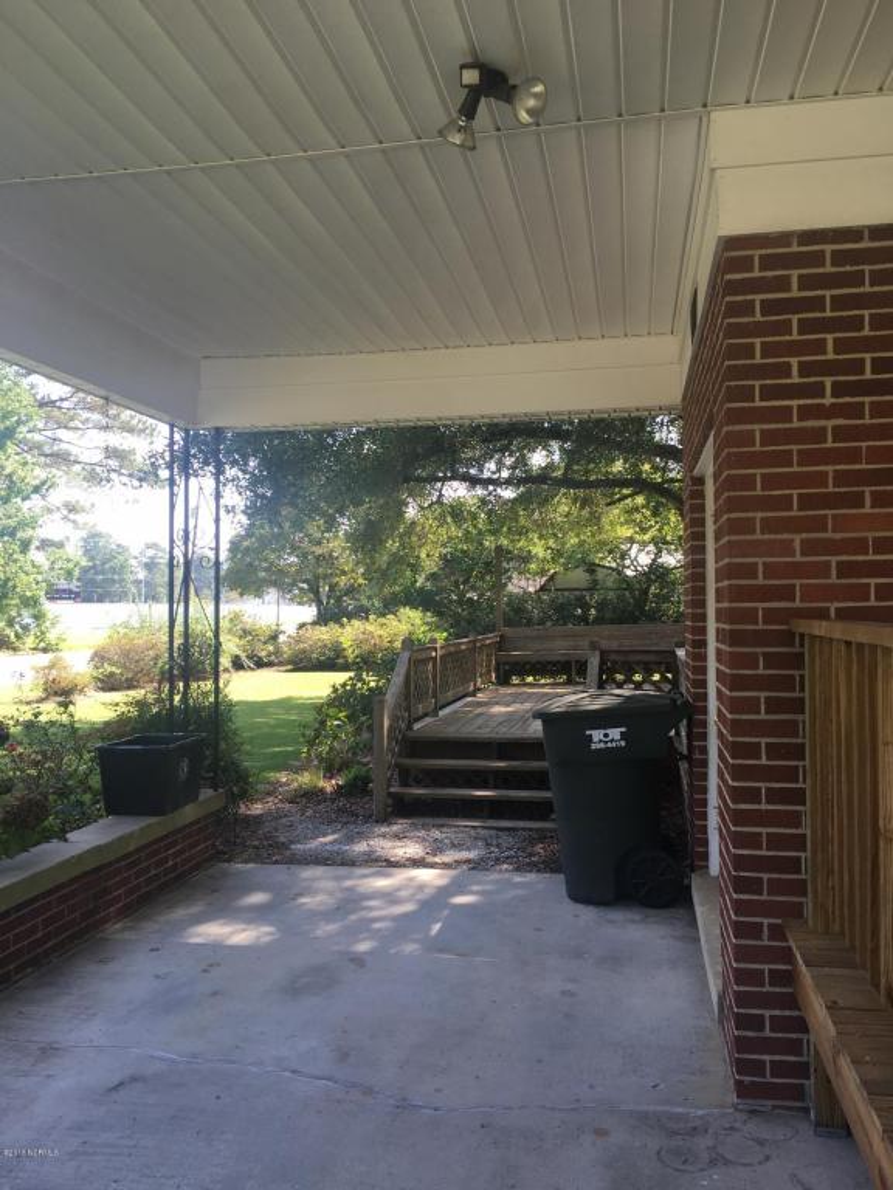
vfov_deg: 61.7
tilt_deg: +1.4
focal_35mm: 29
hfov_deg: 48.2
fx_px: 997
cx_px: 446
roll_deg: +1.1
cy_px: 595
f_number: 2.2
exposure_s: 1/165
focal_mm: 4.15
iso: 25
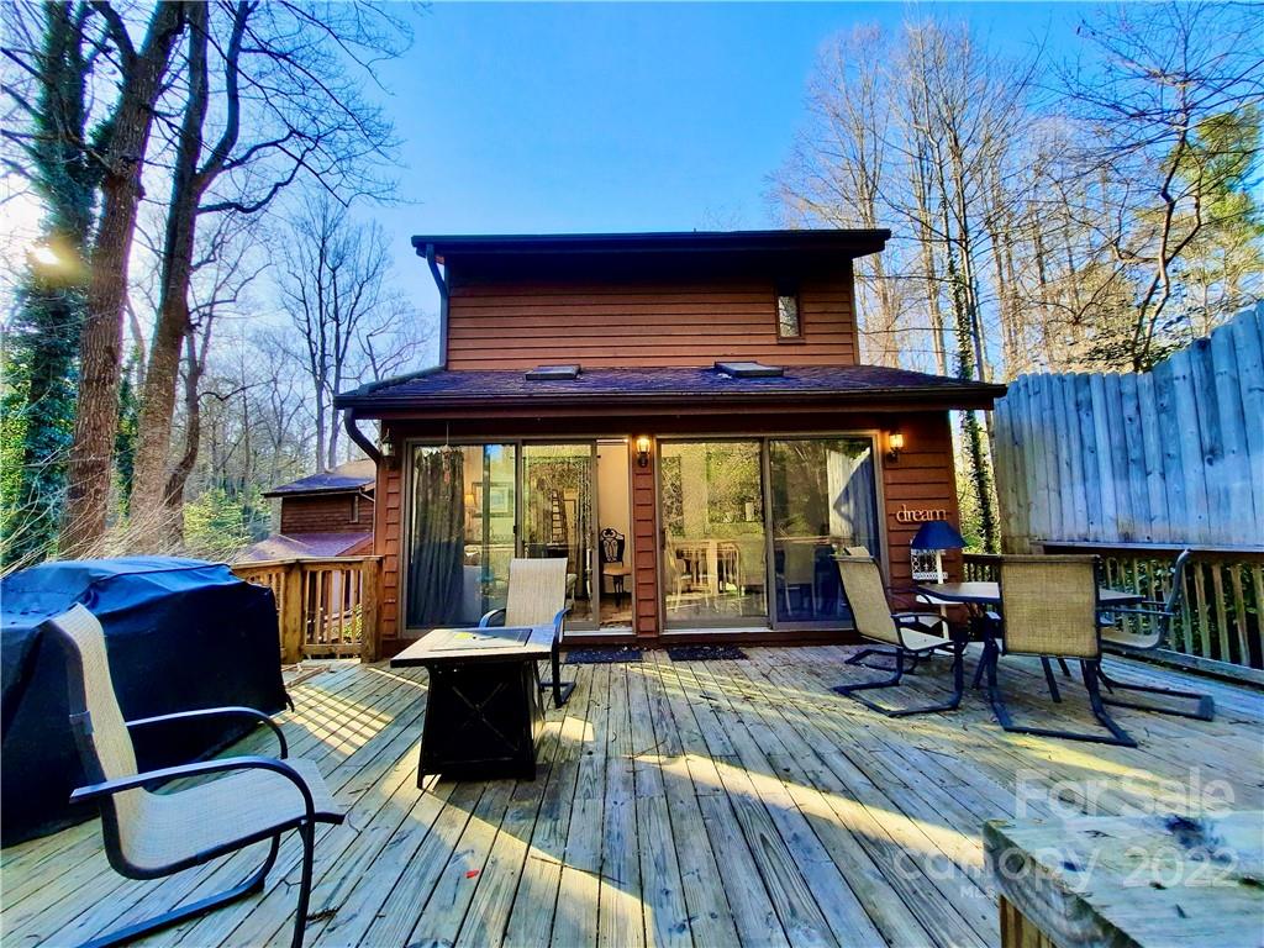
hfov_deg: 106.2
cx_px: 632
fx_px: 475
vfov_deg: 89.9
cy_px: 474
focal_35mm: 13
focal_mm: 1.74
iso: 40
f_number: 2.2
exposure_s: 1/259
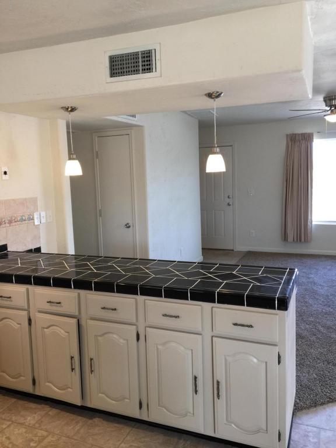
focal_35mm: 29
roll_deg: +1.4
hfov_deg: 48.2
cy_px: 224
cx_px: 168
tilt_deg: -5.3
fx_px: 375
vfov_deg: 61.7
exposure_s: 1/30
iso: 40
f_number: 2.2
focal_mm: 4.15
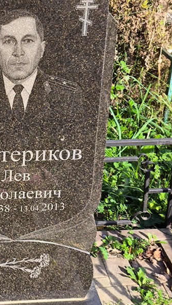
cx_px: -20
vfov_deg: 29.0
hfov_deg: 16.1
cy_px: 153
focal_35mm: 73
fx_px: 591
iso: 50
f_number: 1.7
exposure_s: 1/470
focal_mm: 4.71
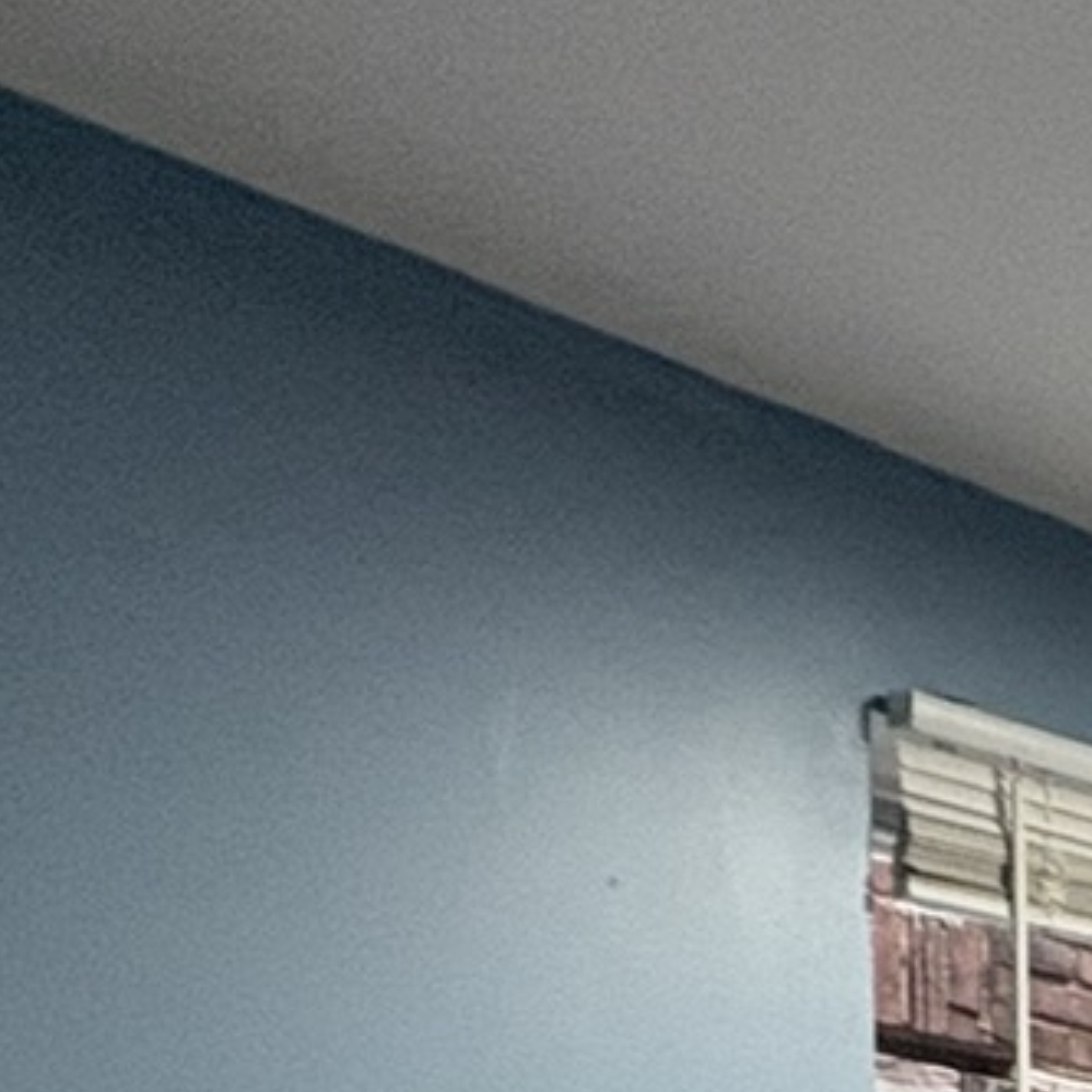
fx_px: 2712
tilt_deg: -4.8
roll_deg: -2.6
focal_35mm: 76
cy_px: 1981
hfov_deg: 16.2
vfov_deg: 18.0
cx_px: 2309
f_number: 2.2
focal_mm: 2.22
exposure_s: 1/60
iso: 250
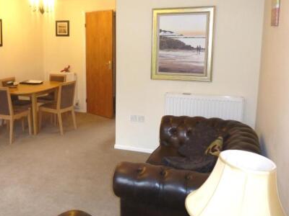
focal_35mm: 35
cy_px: 88
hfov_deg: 51.0
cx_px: 83
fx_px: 292
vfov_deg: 40.5
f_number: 3.3
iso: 400
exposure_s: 1/60
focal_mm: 4.3
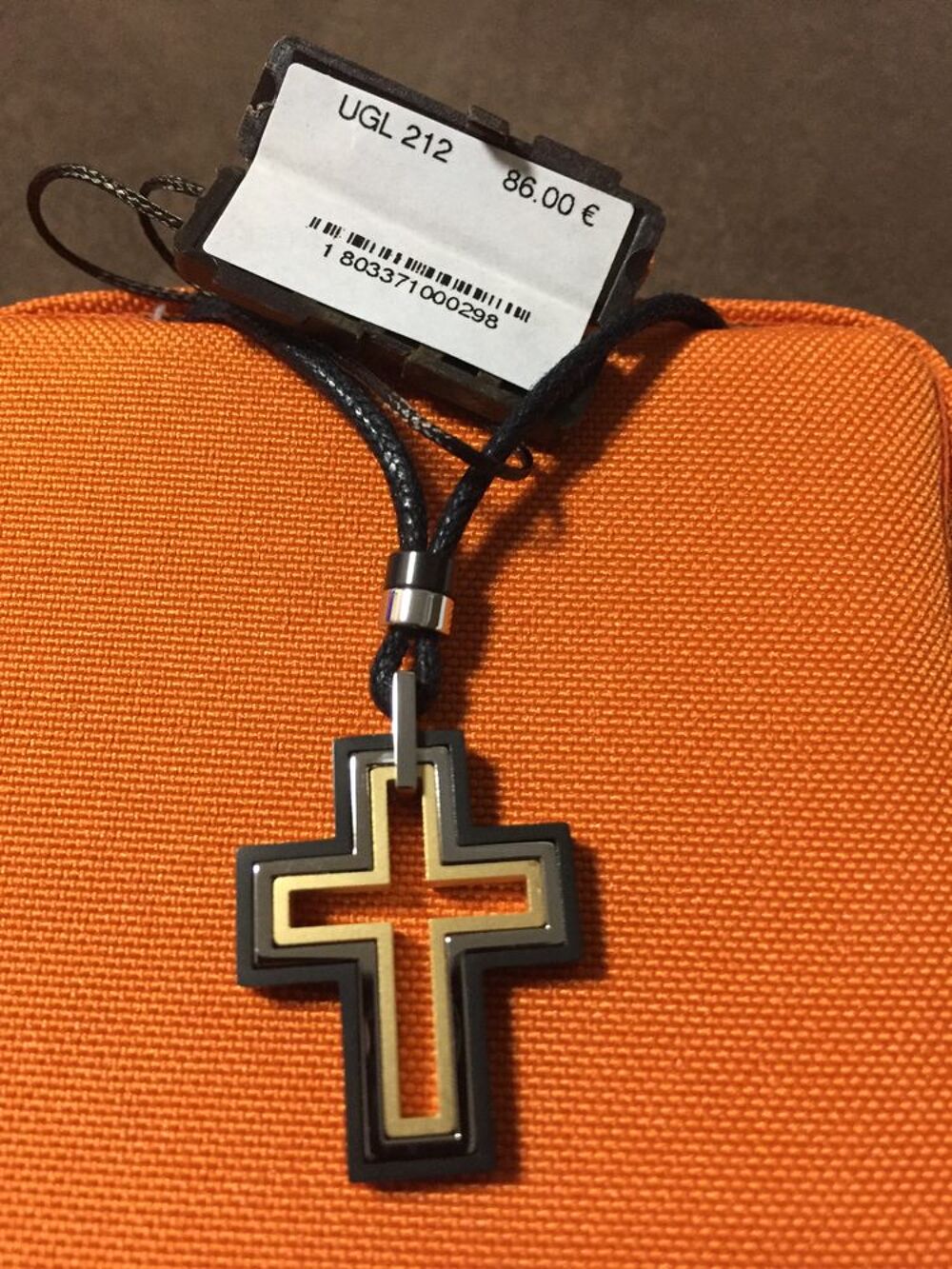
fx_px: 1063
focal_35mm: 29
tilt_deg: -60.9
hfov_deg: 48.2
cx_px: 476
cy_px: 634
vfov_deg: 61.7
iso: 250
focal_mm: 4.15
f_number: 2.2
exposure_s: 1/33
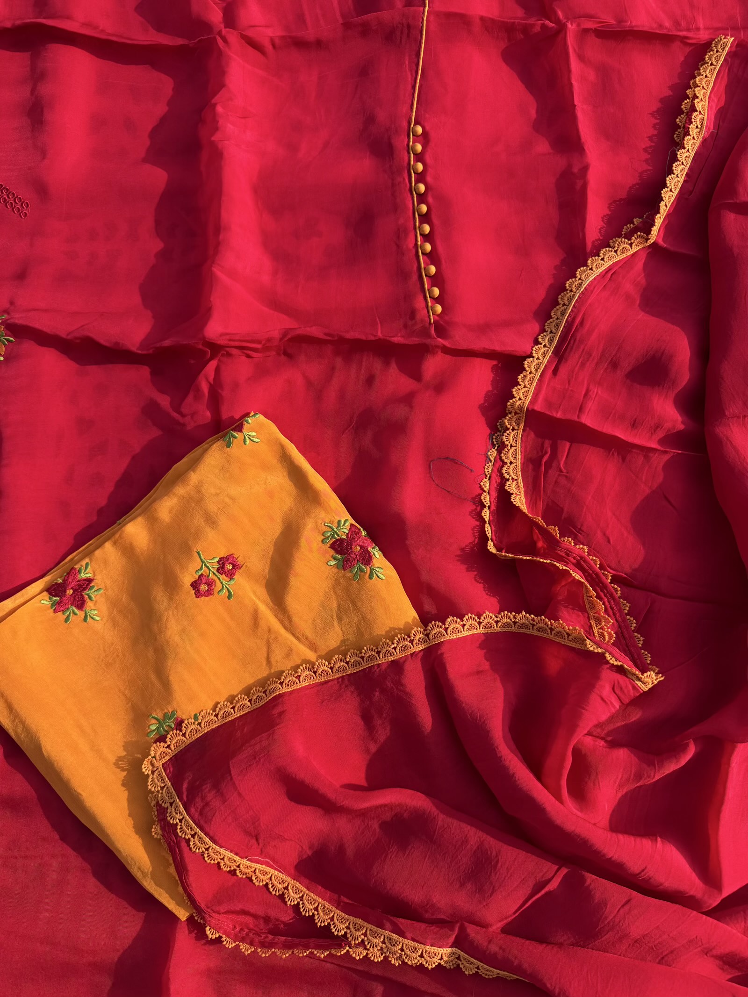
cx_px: 374
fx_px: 691
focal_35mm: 24
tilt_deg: -78.5
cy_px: 498
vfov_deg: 71.6
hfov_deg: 56.8
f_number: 1.78
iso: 80
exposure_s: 1/931
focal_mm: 6.76
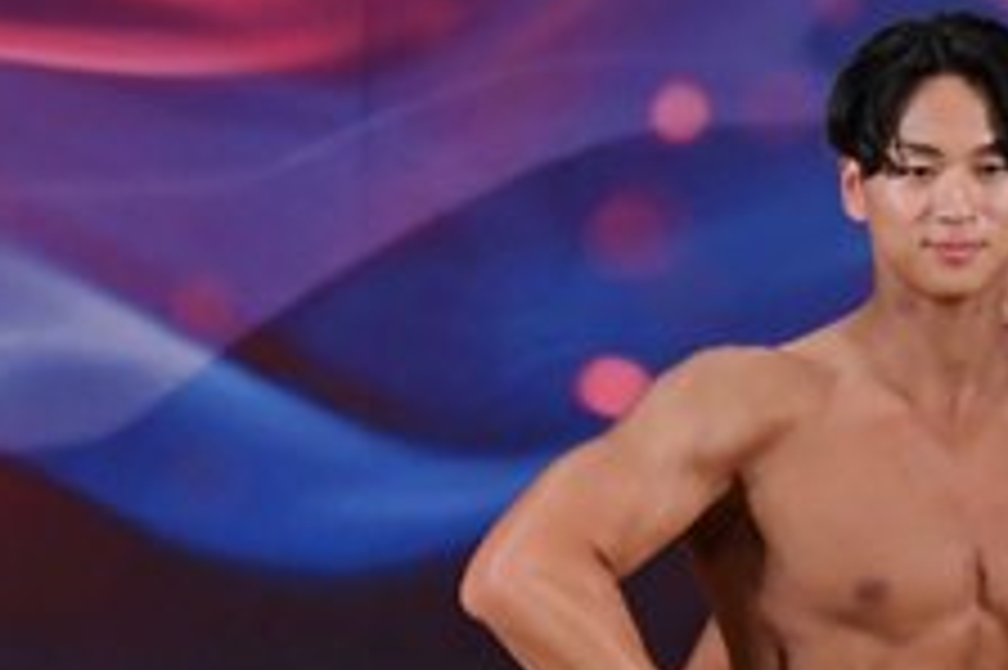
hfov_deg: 2.7
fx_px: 21767
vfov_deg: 1.8
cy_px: 944
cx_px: 61
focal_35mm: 778
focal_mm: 150
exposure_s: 1/400
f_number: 5.6
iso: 3200
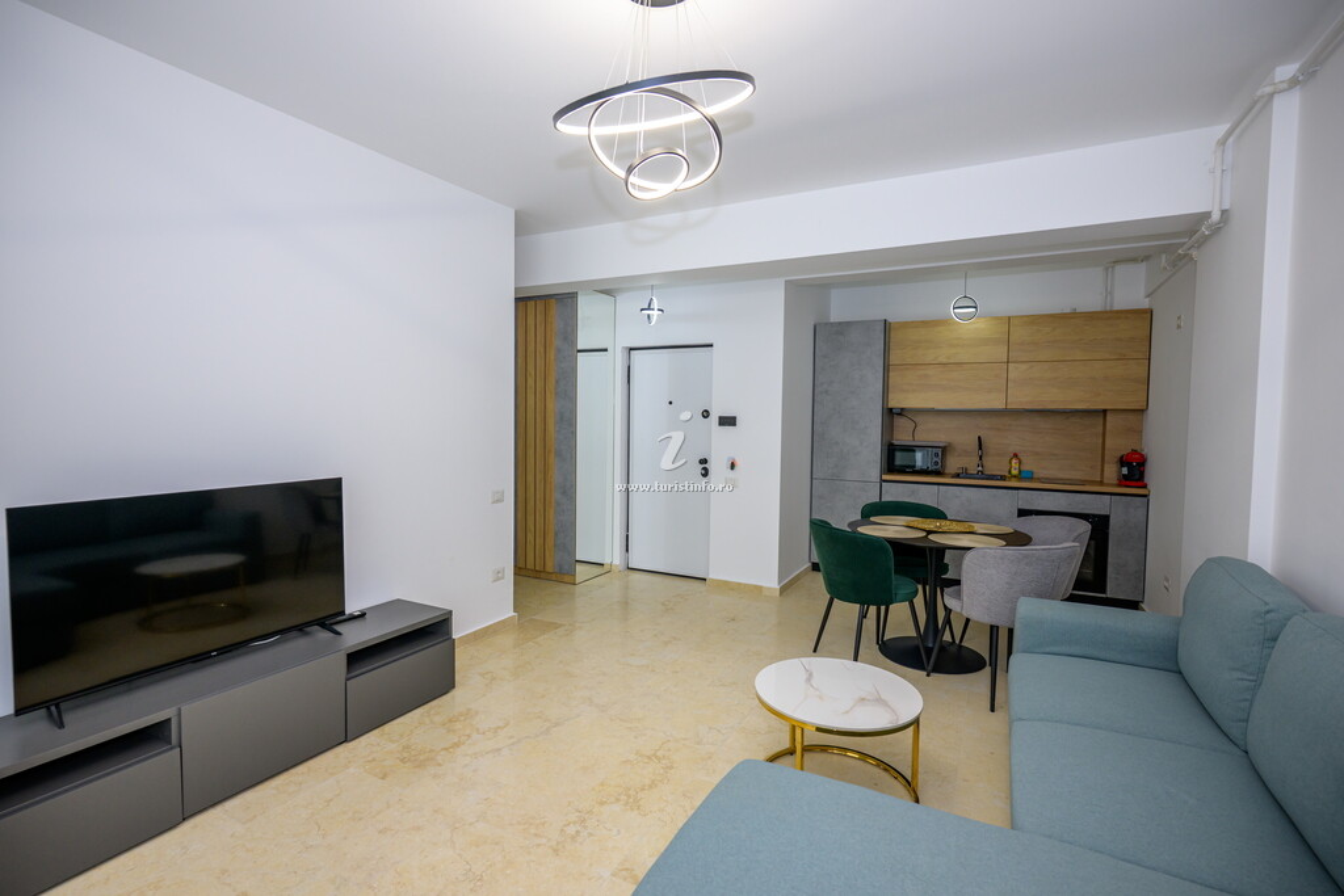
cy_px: 448
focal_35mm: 17
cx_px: 672
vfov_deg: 70.5
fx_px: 635
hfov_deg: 93.3
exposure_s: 1/250
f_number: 4
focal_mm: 17
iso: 640
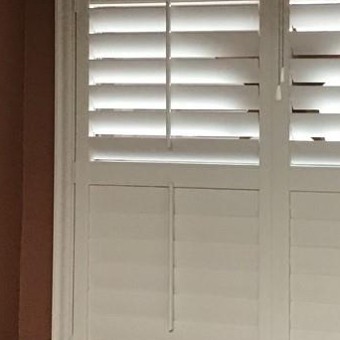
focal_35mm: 82
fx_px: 911
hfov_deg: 20.9
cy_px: 84
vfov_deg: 21.0
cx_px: 266
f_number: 2.4
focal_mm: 3.3
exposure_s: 1/30
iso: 250
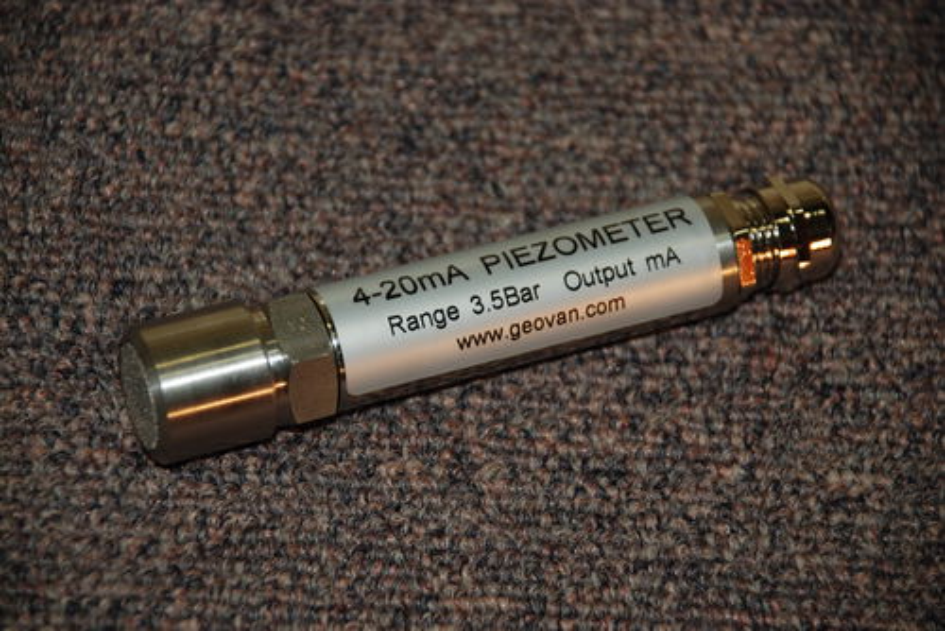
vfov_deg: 6.8
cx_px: 472
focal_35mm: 202
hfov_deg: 10.2
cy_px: 316
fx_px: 5318
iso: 200
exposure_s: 1/60
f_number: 5.6
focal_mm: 135
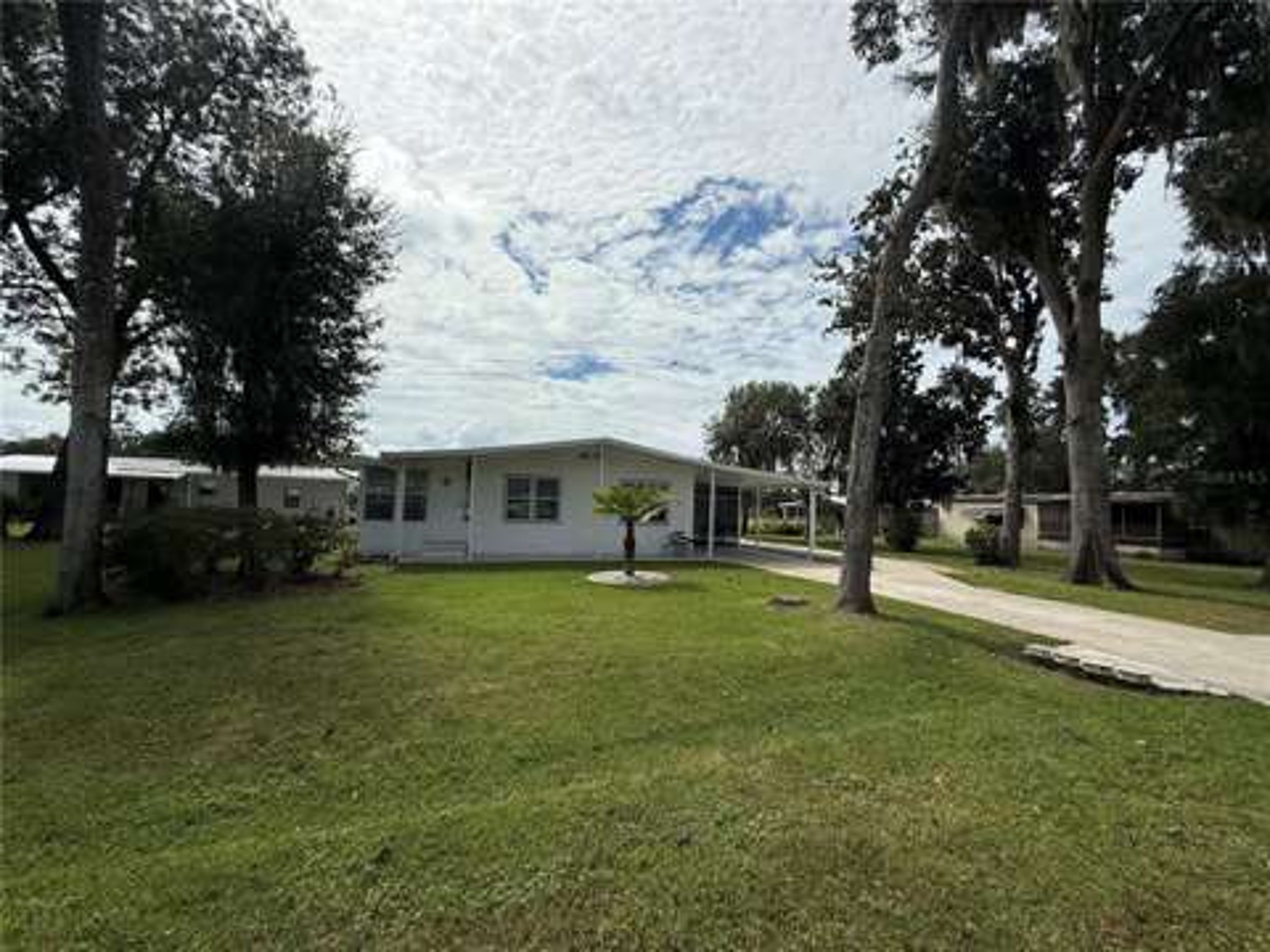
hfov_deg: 102.1
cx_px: 635
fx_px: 514
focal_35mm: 14
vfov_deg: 85.7
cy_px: 476
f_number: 2.2
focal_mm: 2.22
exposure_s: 1/6173
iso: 50
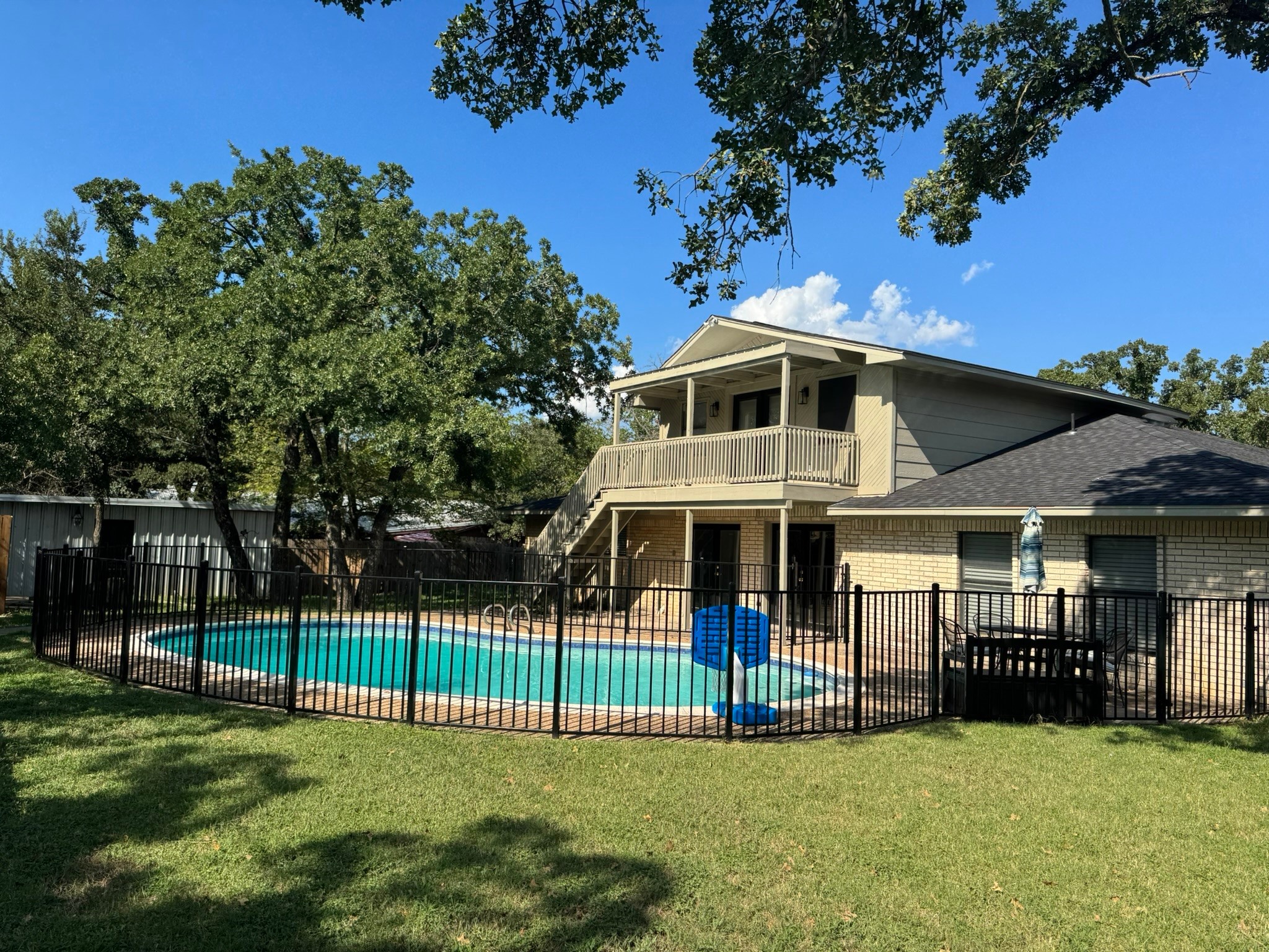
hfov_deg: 71.6
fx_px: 880
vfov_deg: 56.8
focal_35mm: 24
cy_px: 476
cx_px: 634
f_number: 1.78
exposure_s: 1/3597
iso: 80
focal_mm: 6.76
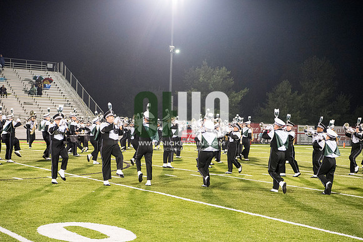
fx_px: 706
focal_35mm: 70
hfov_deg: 28.8
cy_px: 121
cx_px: 182
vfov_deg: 19.5
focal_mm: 70
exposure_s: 1/200
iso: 5000
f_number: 5.6
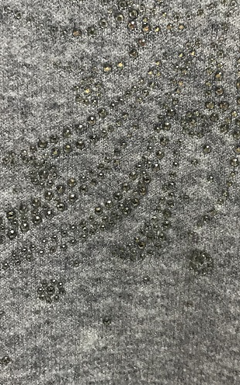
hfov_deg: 23.0
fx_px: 587
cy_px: 135
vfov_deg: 36.0
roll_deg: +2.8
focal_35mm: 56
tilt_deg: -8.9
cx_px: 159
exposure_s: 1/17
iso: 80
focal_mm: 3.99
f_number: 1.8
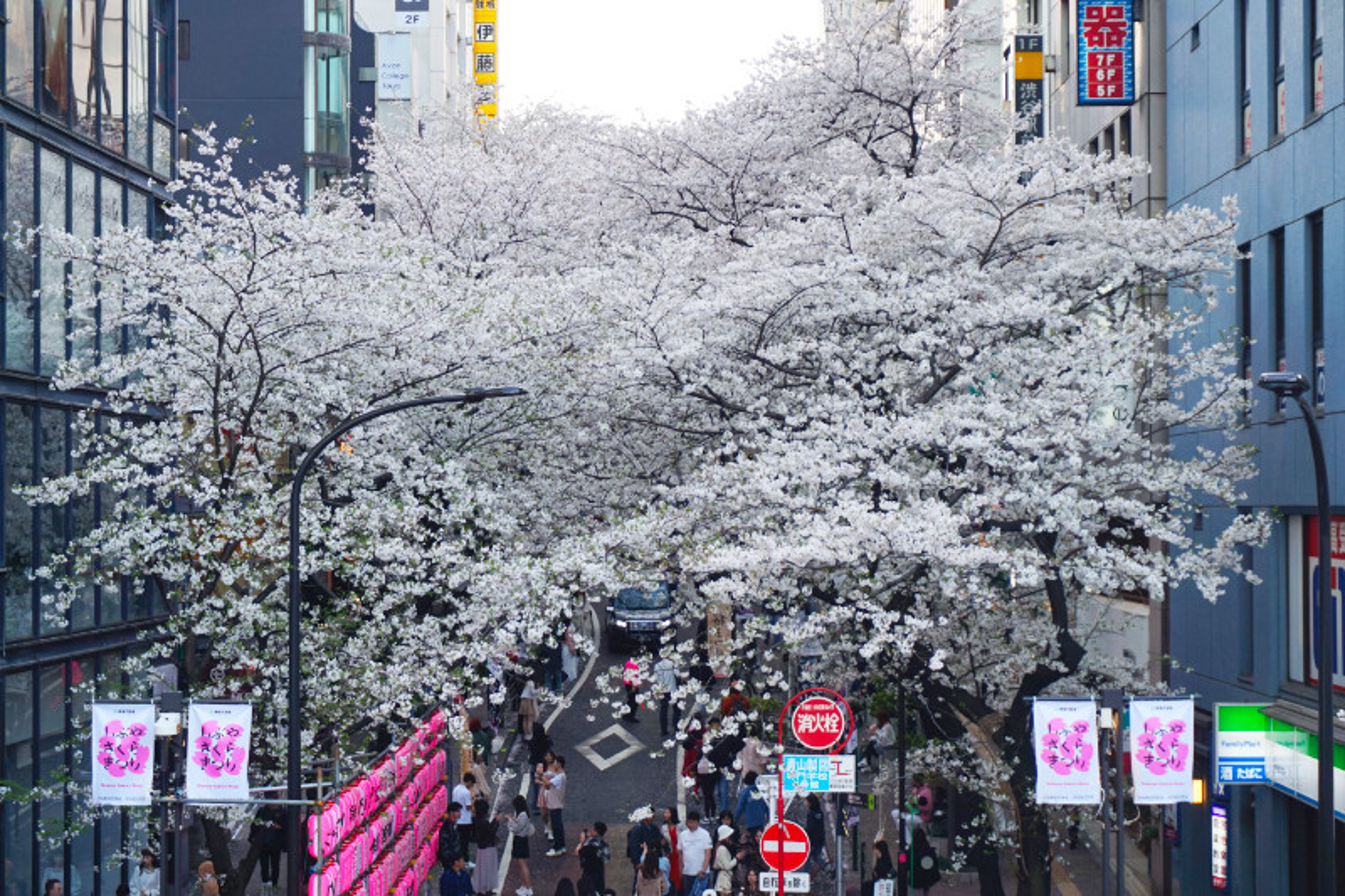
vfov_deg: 18.2
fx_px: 2801
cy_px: 448
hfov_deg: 27.0
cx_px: 672
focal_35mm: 75
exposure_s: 1/80
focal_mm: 50
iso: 100
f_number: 5.6
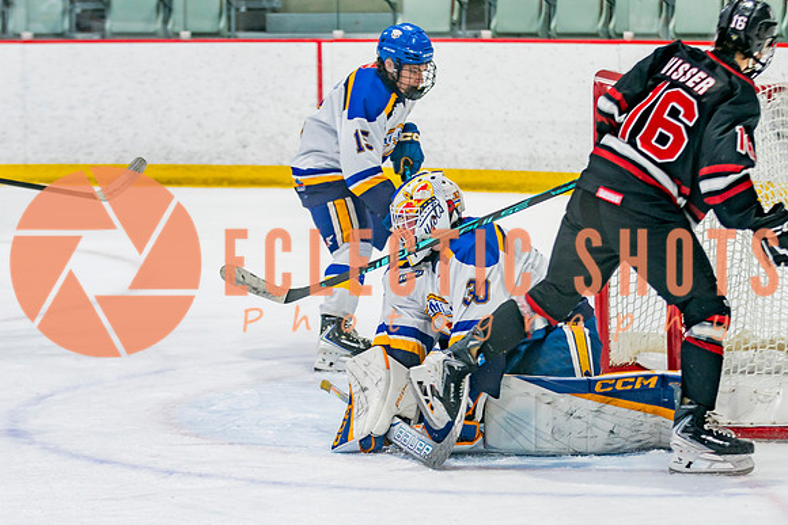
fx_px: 3924
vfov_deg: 7.7
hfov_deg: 11.5
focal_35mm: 179
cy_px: 268
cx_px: 357
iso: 640
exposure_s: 1/640
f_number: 3.2
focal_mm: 110
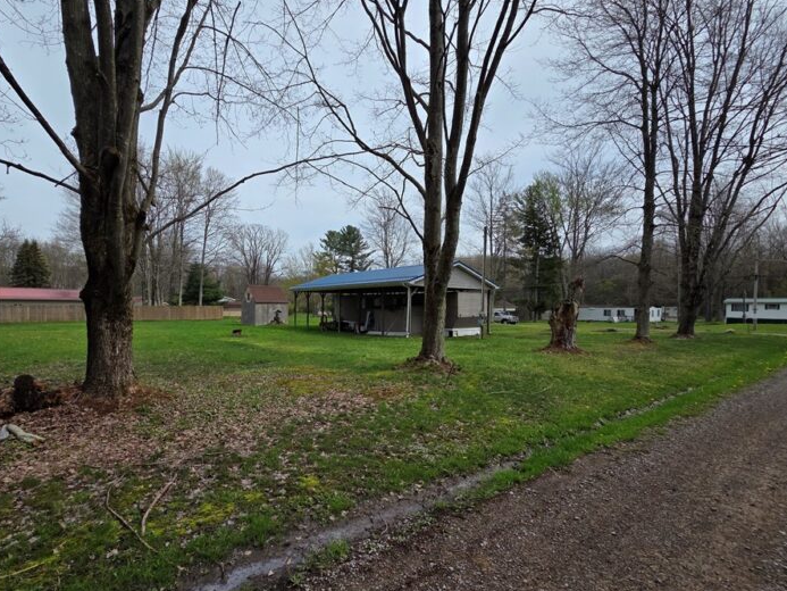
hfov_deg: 97.8
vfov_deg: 81.6
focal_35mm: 15
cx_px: 350
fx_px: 341
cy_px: 316
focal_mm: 2.2
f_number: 2.2
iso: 50
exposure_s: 1/2222
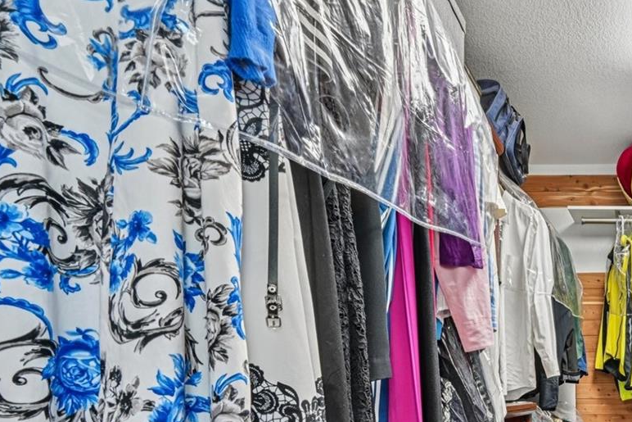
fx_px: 509
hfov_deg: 50.8
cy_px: 383
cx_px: 638
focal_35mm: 29
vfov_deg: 41.3
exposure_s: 1/2.5
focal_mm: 14
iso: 400
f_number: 13
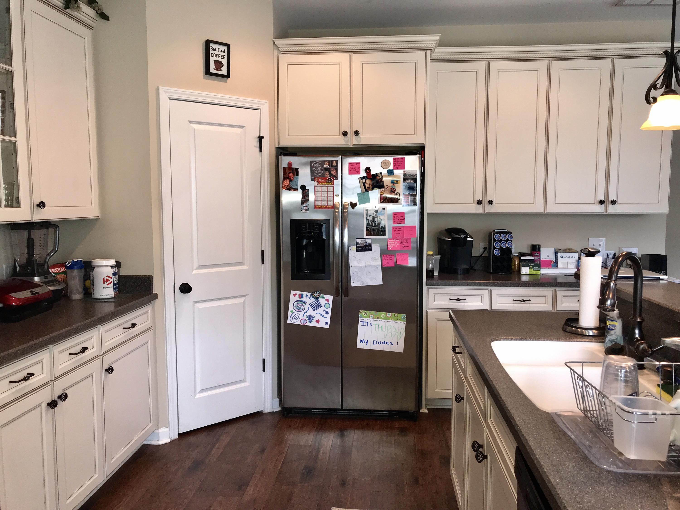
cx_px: 340
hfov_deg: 63.4
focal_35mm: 28
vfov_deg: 49.7
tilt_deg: -5.5
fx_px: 550
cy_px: 255
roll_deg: +0.4
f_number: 1.8
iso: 32
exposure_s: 1/30
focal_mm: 3.99
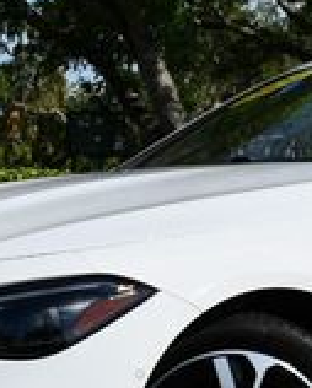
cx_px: 341
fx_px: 1922
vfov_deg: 11.5
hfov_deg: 9.2
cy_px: 157
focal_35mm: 167
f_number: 9
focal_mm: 22
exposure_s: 1/320
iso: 100
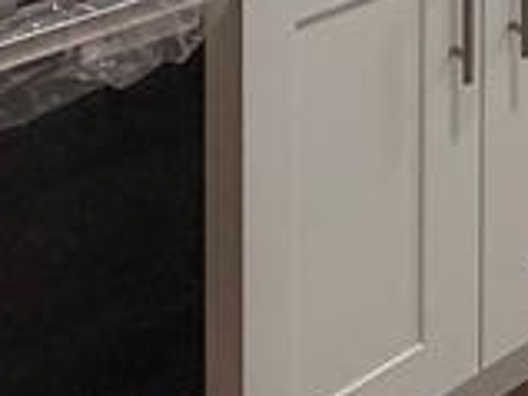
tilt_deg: -0.9
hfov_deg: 18.2
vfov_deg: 12.6
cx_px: 893
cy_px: -572
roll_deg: -0.7
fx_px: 1372
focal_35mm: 90
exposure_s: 1/120
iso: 160
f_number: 2.2
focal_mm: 2.22
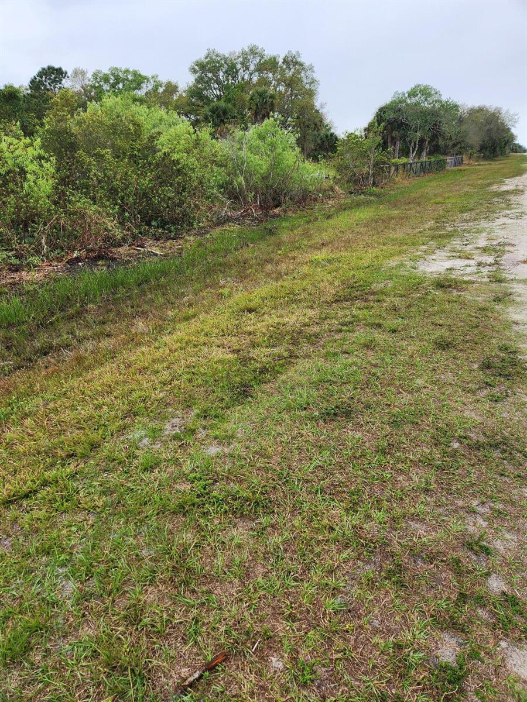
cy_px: 351
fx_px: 467
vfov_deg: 73.9
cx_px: 264
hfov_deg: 58.9
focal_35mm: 23
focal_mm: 5.4
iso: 20
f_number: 1.8
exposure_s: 1/479
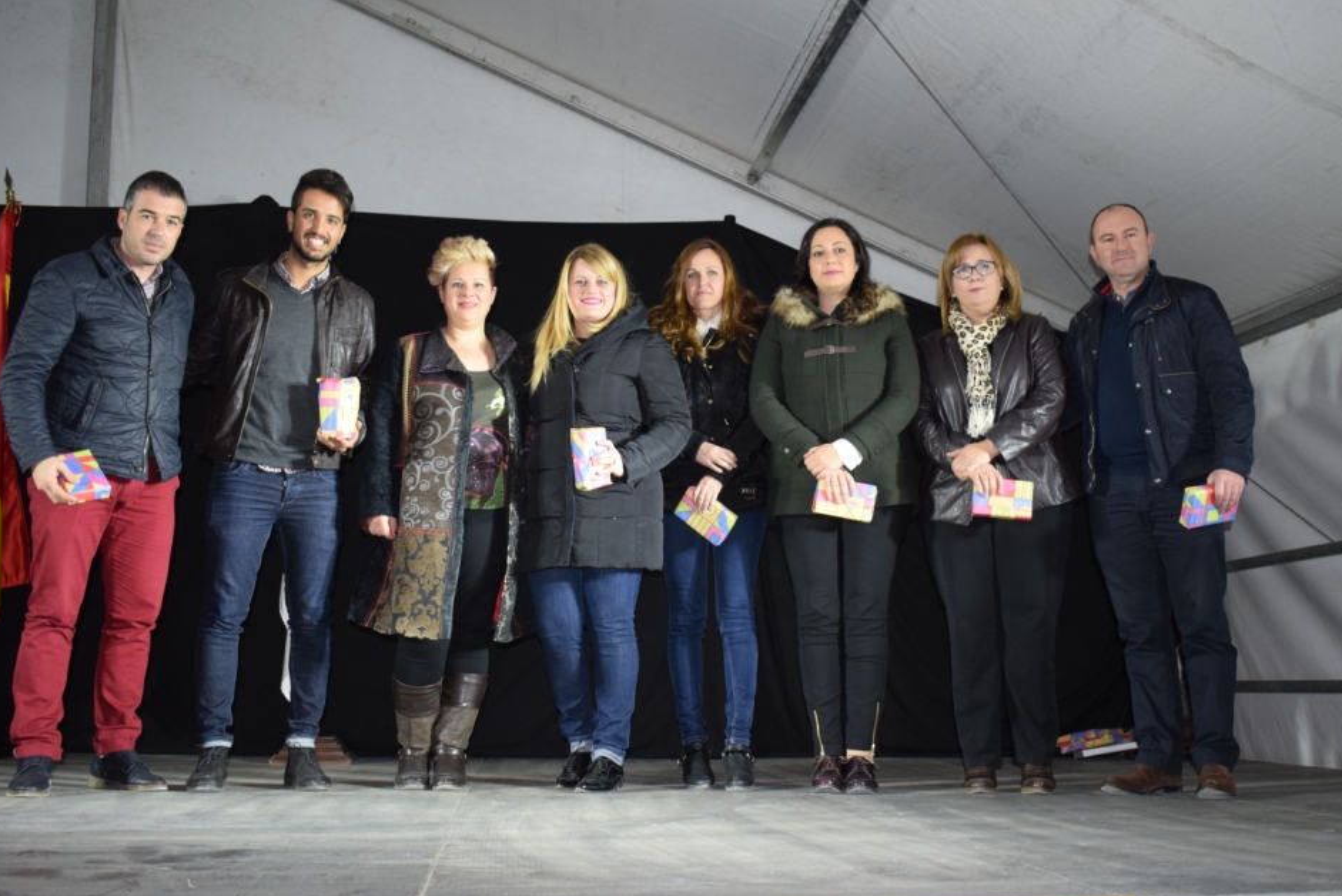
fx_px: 1400
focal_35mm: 38
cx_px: 690
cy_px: 417
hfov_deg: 51.2
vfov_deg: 35.5
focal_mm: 23
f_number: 3.8
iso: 1600
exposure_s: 1/60
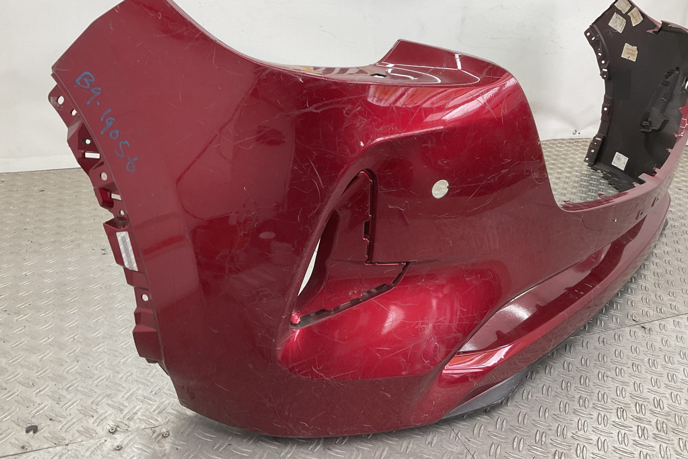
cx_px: 353
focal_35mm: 31
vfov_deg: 42.3
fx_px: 592
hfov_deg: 60.3
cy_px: 214
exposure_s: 1/120
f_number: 1.8
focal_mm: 3
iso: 40
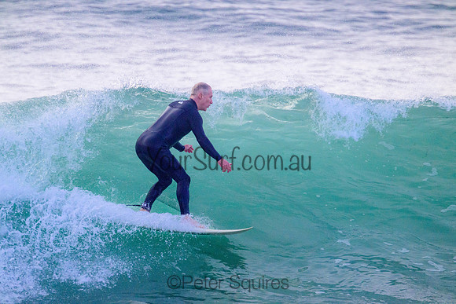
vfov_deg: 1.7
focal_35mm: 800
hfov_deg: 2.6
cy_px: 152
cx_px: 228
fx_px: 10135
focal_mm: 800
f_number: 11
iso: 3200
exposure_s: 1/2000
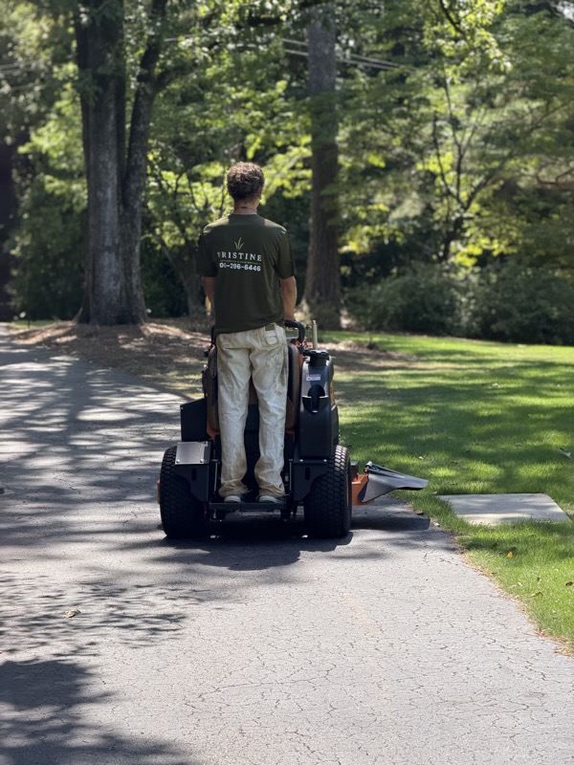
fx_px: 2211
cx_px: 287
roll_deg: +0.7
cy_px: 382
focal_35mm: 100
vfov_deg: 19.6
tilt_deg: -2.2
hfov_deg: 14.8
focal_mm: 16.89
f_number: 2.8
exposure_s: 1/368
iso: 50
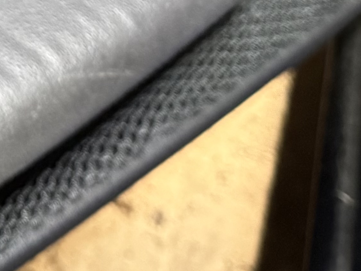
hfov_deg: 15.5
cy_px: -354
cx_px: -113
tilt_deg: -29.4
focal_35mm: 121
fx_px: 1262
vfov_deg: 10.7
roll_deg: -2.9
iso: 500
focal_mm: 6.76
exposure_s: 1/60
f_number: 1.78
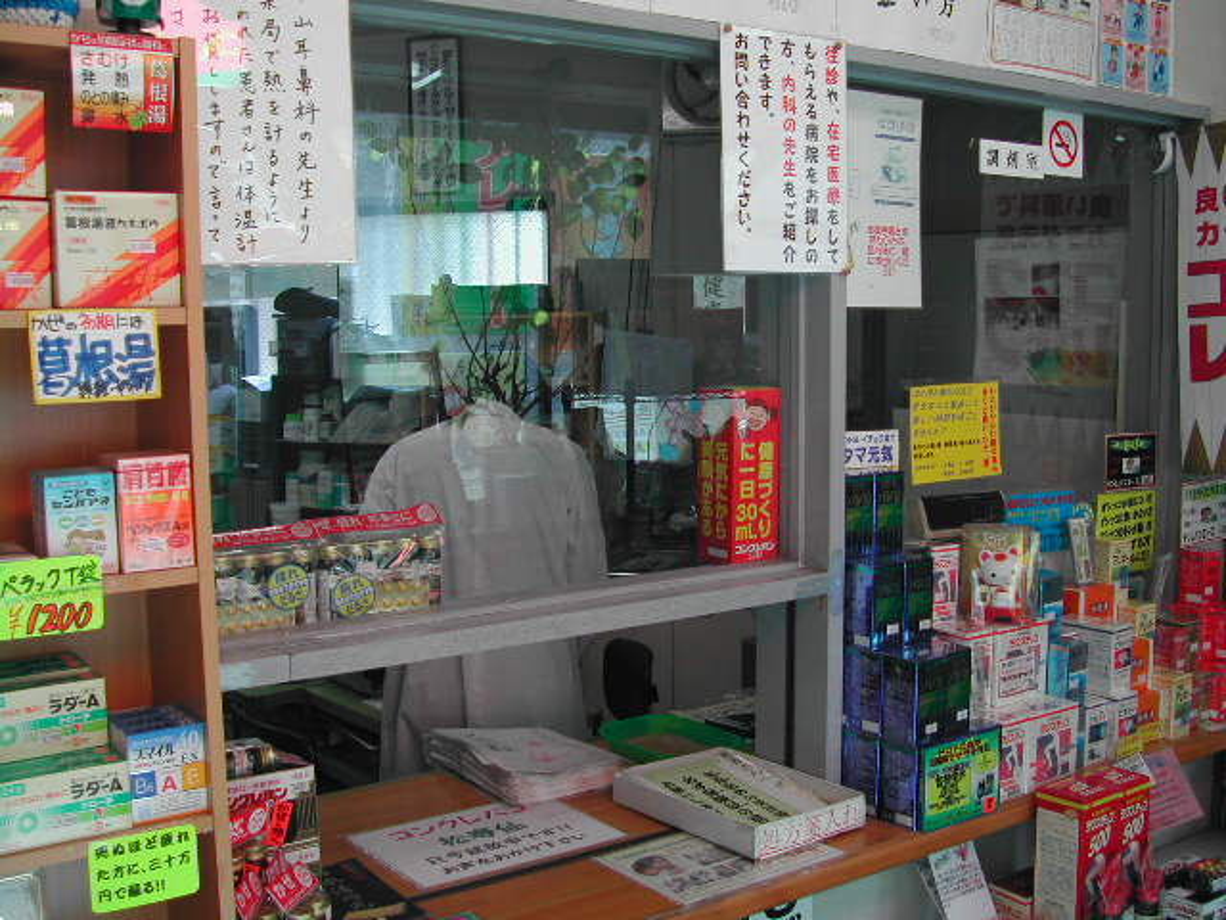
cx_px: 613
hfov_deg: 49.0
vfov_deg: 37.7
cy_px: 460
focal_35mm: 38
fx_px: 1346
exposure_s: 1/98
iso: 100
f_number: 2.8
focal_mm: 8
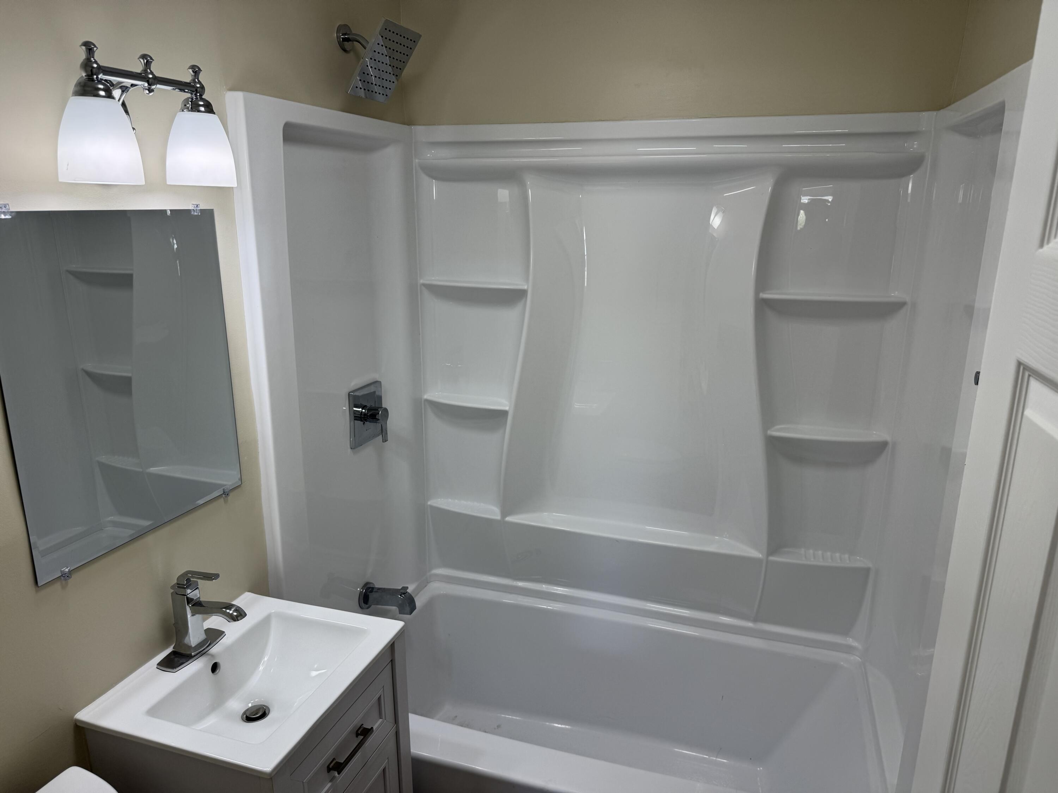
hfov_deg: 71.6
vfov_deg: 56.8
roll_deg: -0.5
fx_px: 734
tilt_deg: -15.7
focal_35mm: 24
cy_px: 396
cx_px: 529
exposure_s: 1/170
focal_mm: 6.76
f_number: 1.78
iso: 80
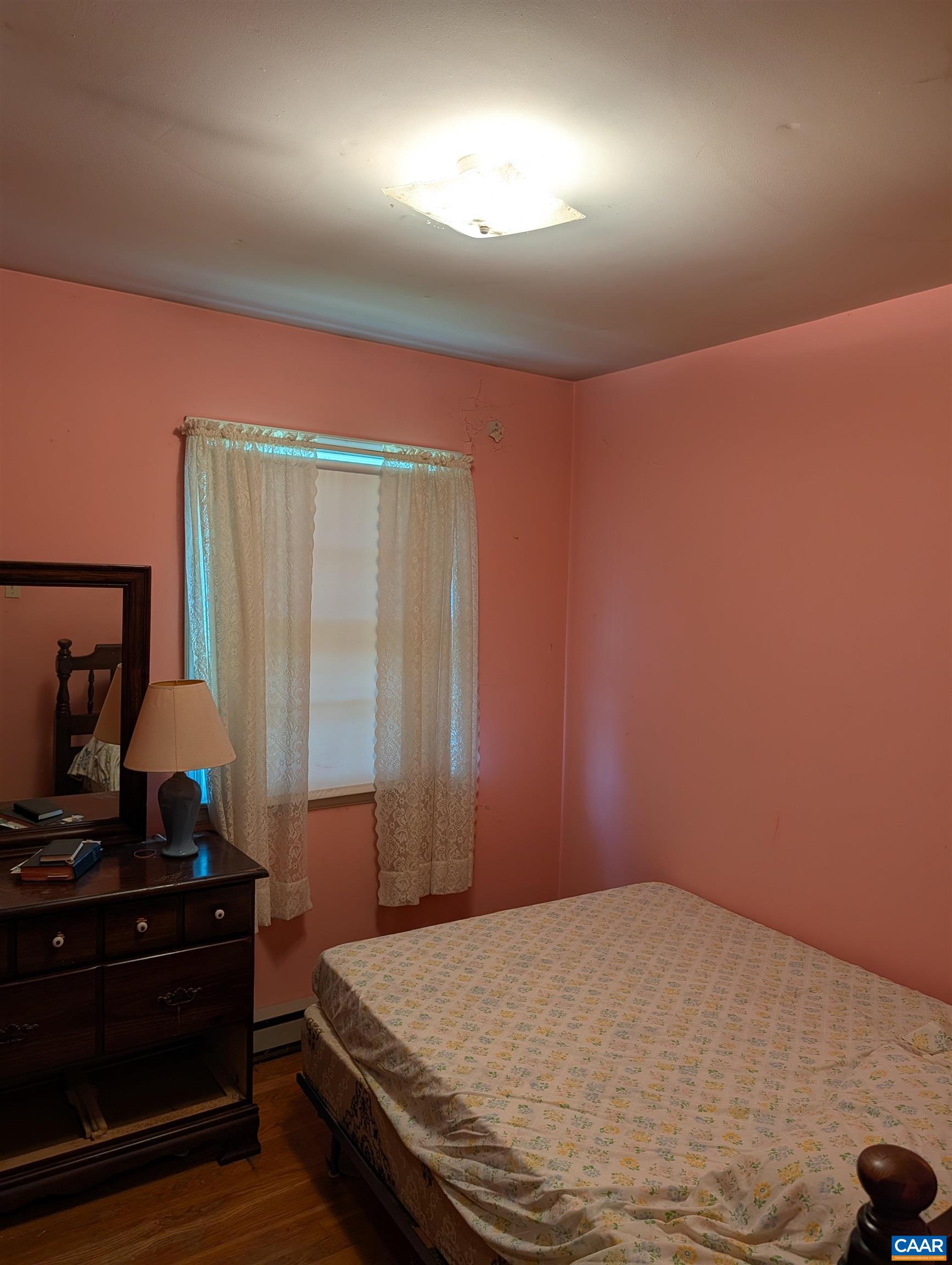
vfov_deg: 71.5
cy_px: 632
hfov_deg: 56.9
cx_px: 476
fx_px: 878
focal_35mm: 24
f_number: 1.68
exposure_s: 1/40
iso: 39
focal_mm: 6.9
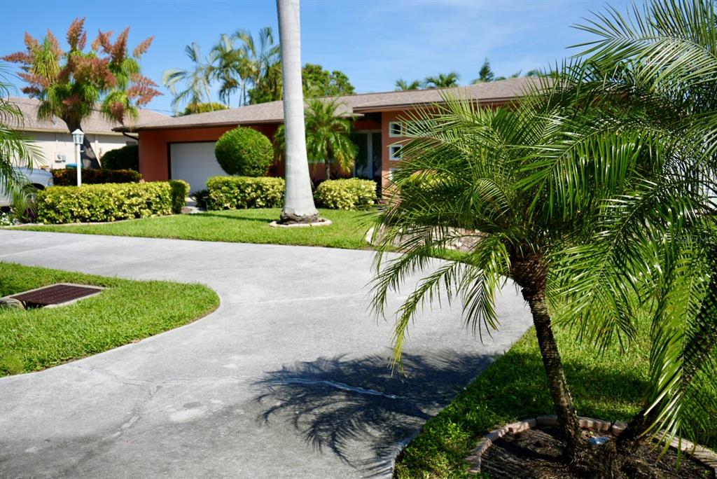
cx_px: 358
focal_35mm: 33
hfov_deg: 57.2
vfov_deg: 40.0
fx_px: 658
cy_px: 240
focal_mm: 33
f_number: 4.5
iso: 100
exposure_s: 1/1000
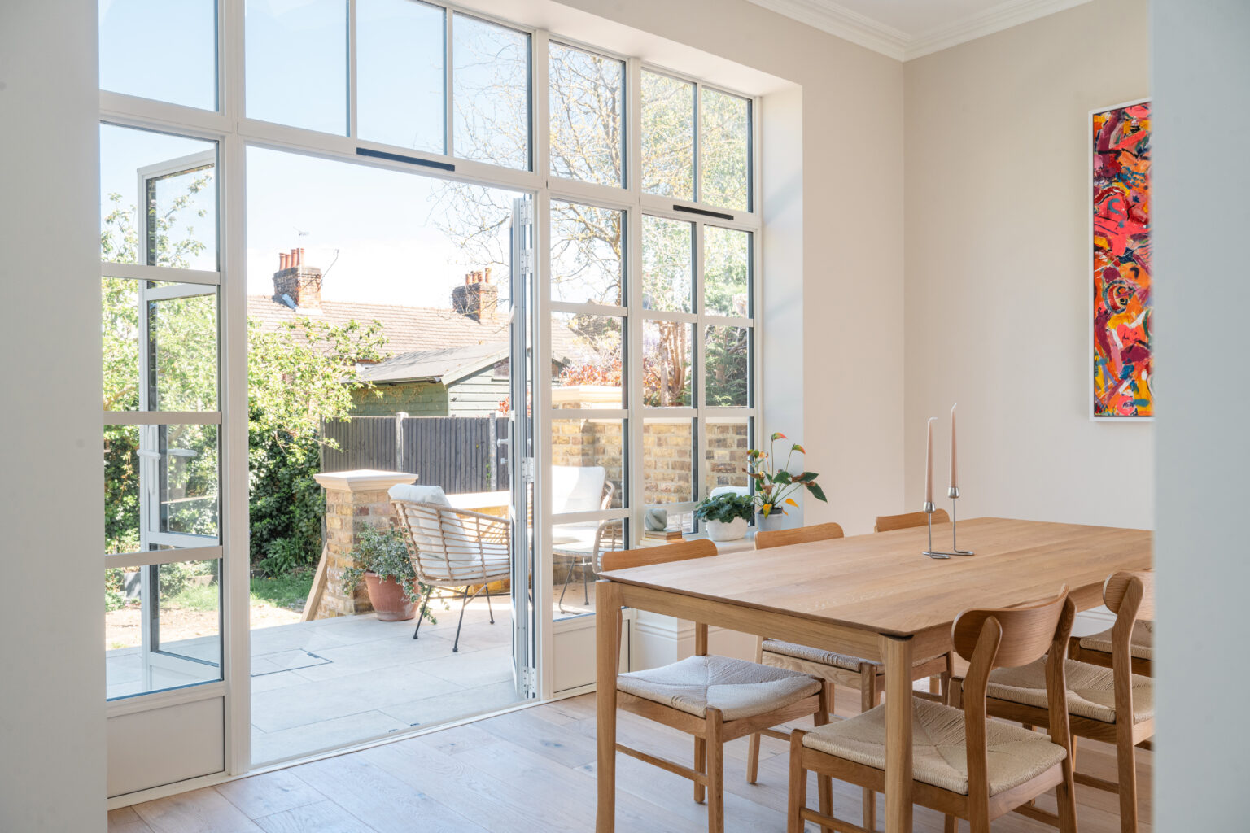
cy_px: 416
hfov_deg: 63.7
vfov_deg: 45.0
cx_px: 625
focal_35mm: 29
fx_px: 1007
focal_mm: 29
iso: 320
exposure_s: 1/80
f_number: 10
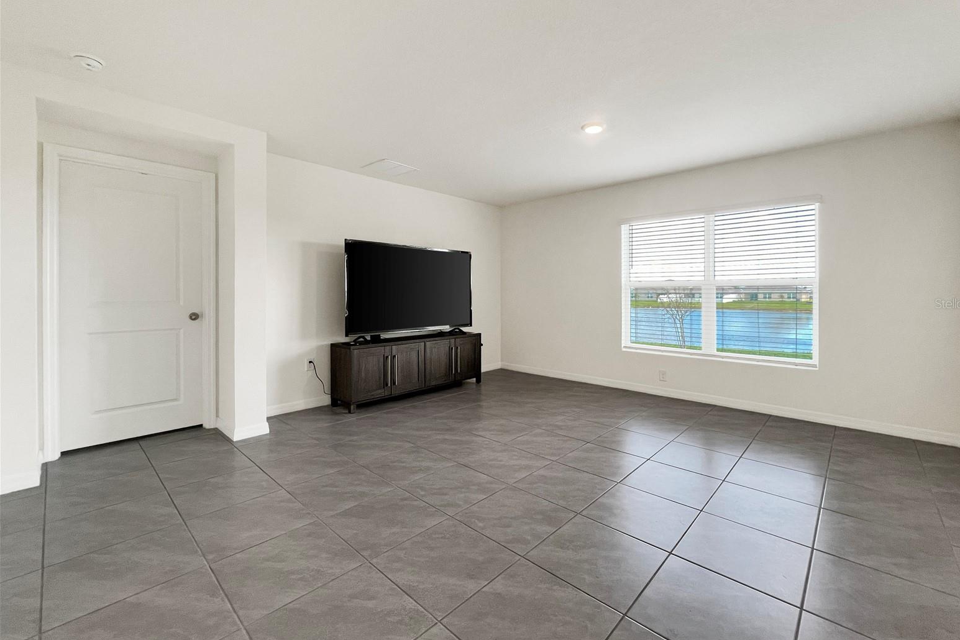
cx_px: 496
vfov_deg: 81.1
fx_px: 373
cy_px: 303
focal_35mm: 14
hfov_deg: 104.2
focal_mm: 1.57
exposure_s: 1/120
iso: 160
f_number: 1.8
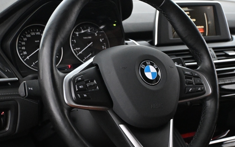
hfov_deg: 30.5
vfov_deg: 19.4
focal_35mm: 67
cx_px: 137
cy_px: 84
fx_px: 430
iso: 6400
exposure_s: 1/60
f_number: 4.8
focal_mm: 30.5
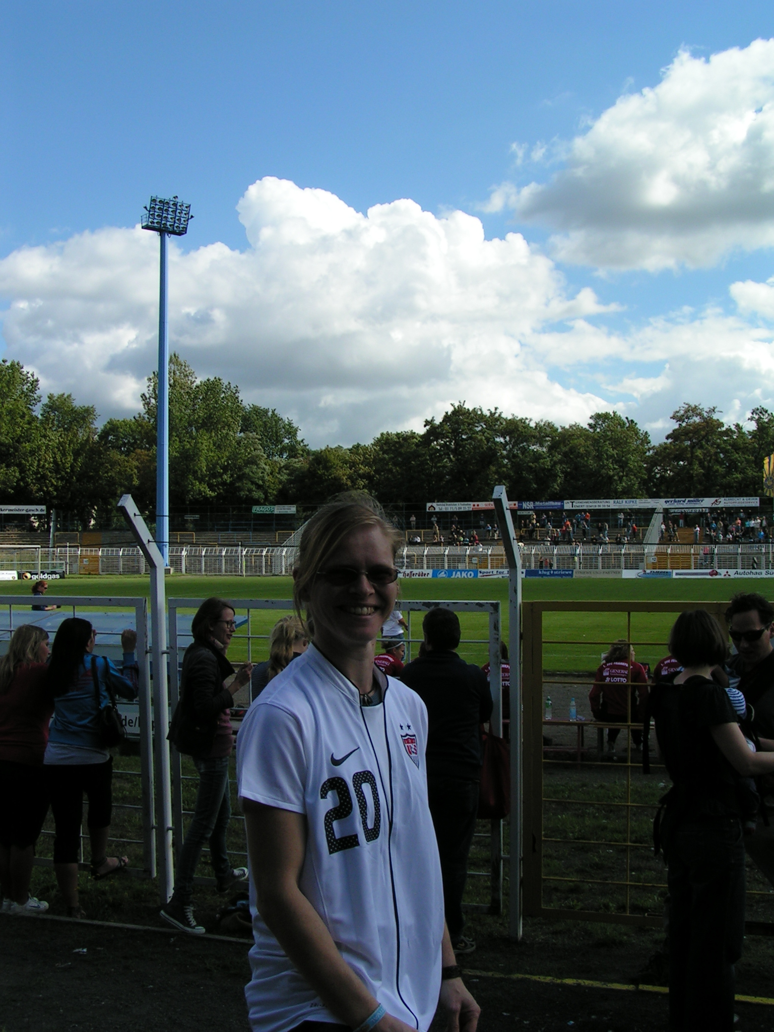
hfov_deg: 37.7
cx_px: 387
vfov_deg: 49.0
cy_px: 516
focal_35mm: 38
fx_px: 1133
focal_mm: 5.8
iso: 50
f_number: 5.6
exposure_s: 1/500
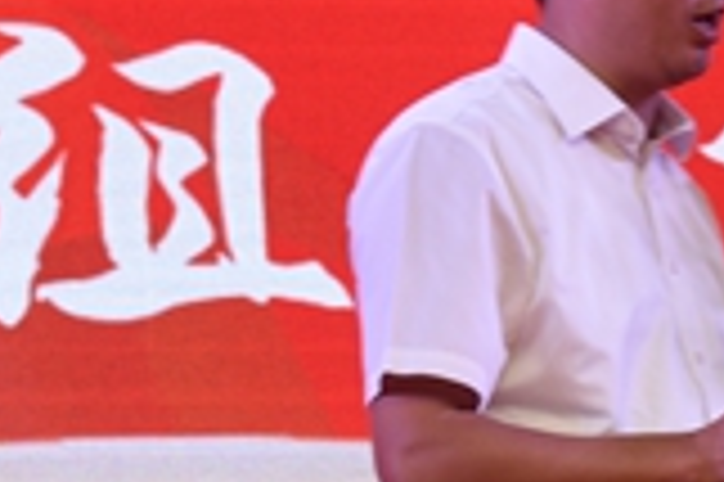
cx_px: 580
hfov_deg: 6.1
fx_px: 6770
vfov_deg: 4.1
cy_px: 642
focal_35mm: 337
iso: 400
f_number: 5
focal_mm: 65
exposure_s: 1/100
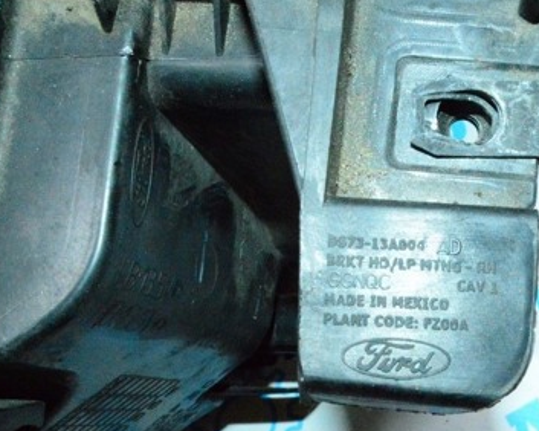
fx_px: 813
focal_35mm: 51
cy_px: 273
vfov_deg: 29.5
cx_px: 397
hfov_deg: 35.9
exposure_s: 1/80
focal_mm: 20
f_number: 25
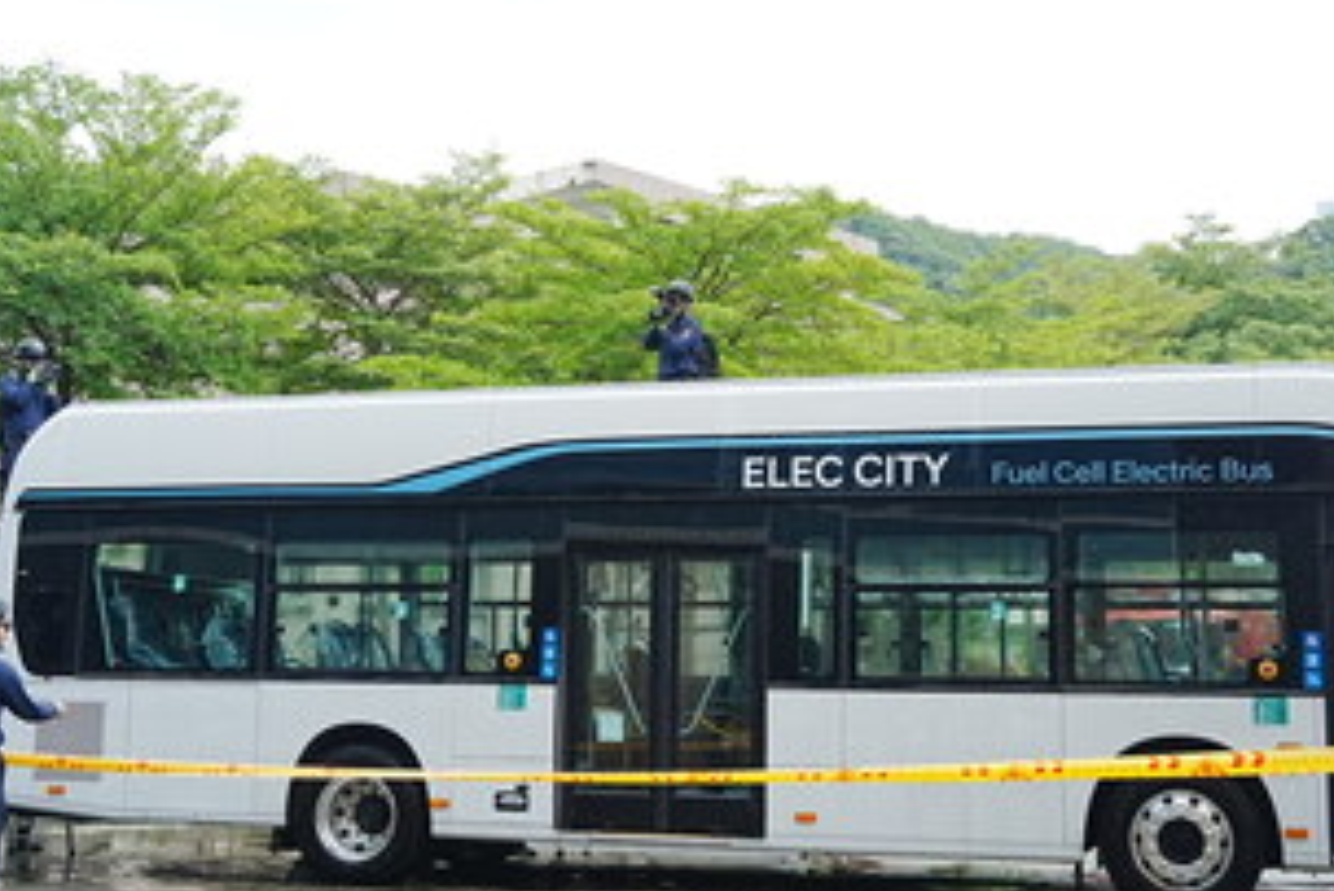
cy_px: 421
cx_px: 685
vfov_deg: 26.5
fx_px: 1891
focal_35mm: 51
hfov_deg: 38.9
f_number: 8
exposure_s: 1/160
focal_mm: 31
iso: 320
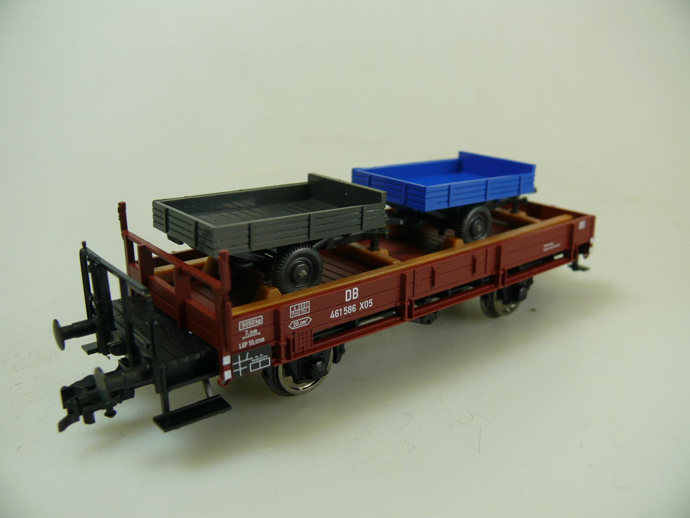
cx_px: 345
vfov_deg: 40.7
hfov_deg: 52.6
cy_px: 259
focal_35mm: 35
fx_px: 698
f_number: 3.6
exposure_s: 1/100
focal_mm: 7.4
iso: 100
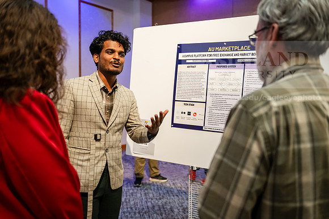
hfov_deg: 55.8
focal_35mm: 34
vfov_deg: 38.9
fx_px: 311
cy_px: 110
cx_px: 164
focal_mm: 34
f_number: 3.2
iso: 1250
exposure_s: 1/160
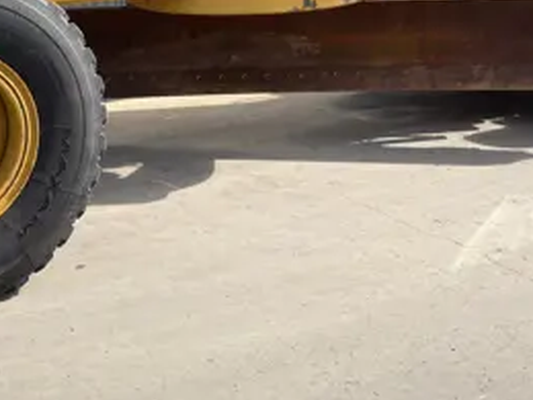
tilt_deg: -0.5
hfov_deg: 32.7
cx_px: 234
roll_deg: +0.1
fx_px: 908
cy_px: -51
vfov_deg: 23.2
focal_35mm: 59
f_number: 1.78
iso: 64
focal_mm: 6.76
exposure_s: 1/1969
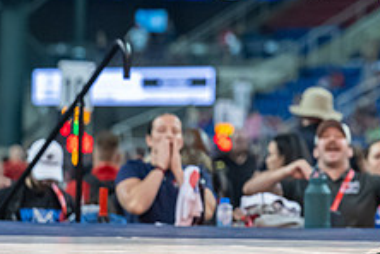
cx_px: 369
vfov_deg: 4.2
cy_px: 9
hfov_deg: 6.2
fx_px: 3483
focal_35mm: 330
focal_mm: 102
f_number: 2.8
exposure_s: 1/800
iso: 2200
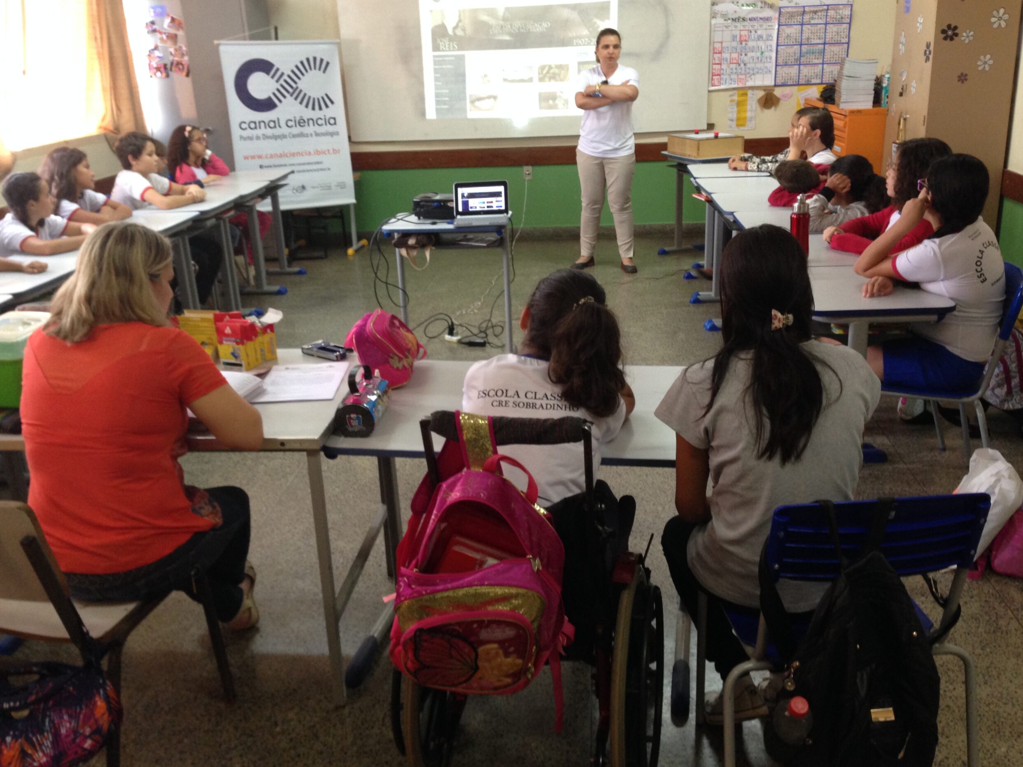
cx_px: 514
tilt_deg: -20.7
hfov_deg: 54.0
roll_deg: +3.9
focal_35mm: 34
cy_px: 386
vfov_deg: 41.8
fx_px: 1005
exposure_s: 1/20
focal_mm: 4.12
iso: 125
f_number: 2.4
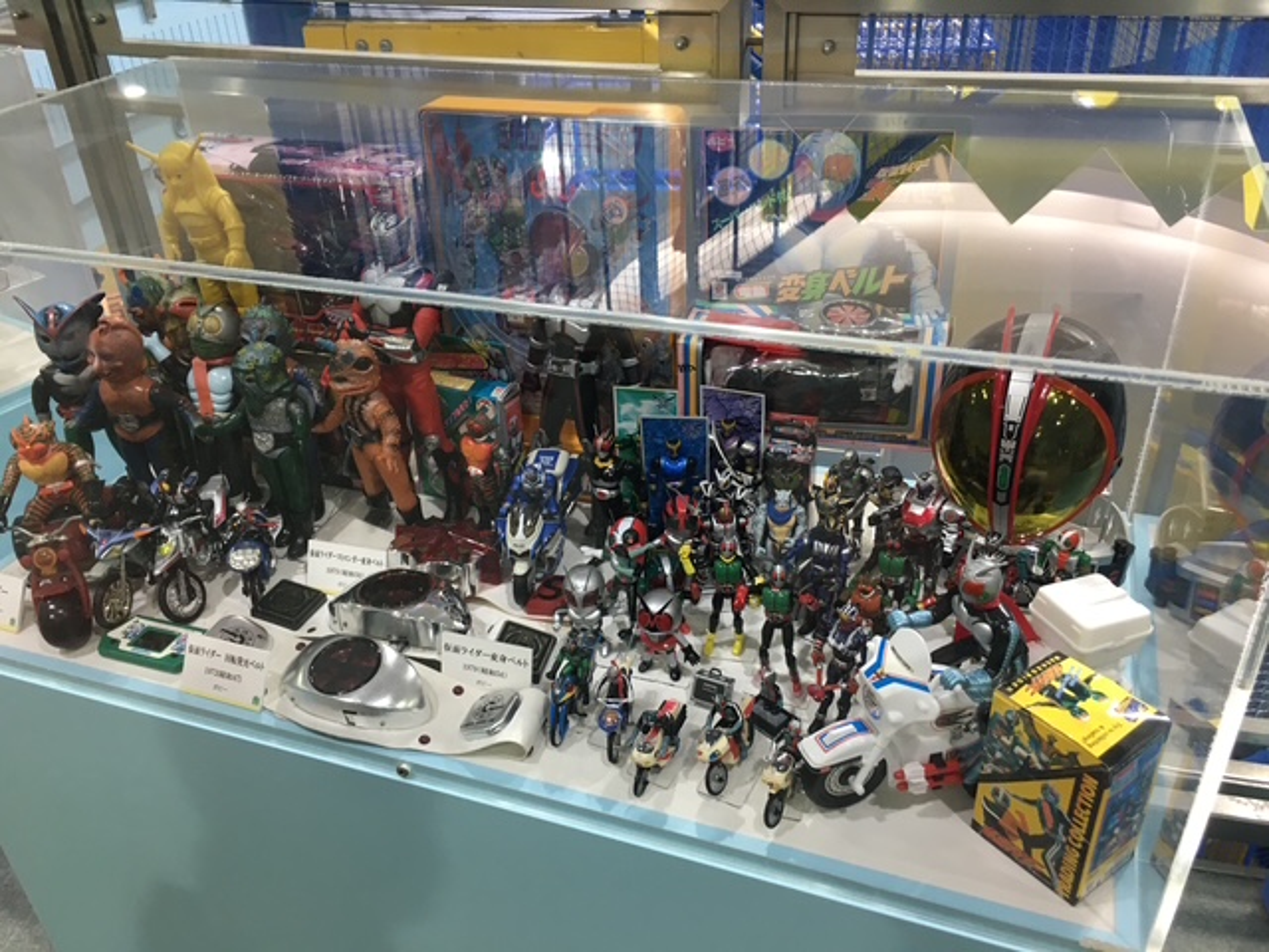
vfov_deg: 48.2
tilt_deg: -31.4
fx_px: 1063
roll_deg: +2.7
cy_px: 476
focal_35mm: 29
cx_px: 634
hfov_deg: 61.7
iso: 64
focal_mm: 4.15
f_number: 2.2
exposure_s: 1/30
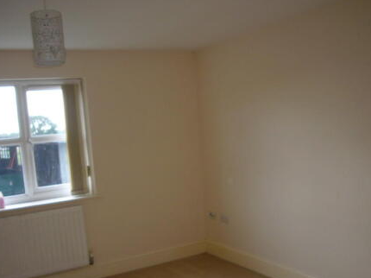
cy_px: 187
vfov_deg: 37.3
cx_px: 159
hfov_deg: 48.9
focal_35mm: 38
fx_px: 407
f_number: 2.8
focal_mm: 4.6
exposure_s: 1/50
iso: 80
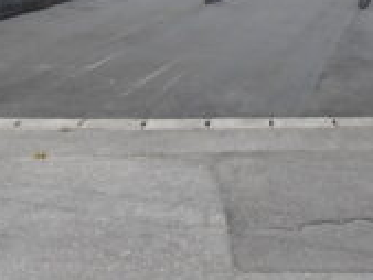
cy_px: -21
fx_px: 830
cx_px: 256
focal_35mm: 77
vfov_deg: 18.5
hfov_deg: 25.2
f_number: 3.2
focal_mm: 4.6
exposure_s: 1/1000
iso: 80
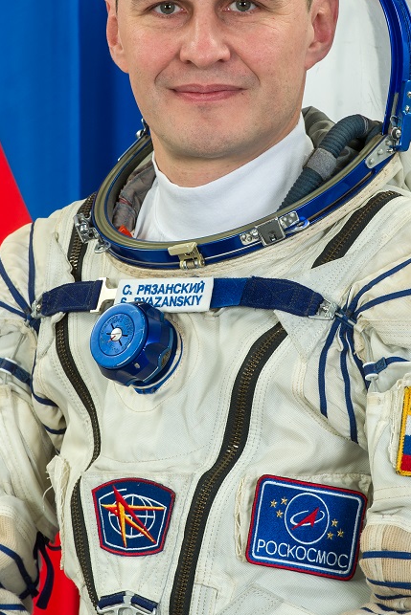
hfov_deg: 4.9
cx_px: 210
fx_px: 4792
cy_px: 231
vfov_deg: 7.4
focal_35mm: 280
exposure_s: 1/200
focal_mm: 200
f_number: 10
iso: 200
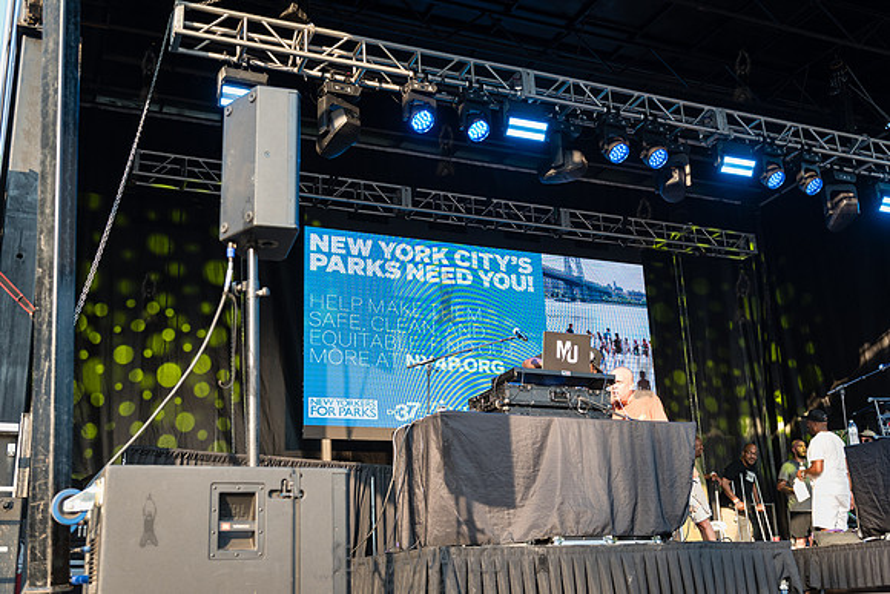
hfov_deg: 50.7
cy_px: 297
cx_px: 445
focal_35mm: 38
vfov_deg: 35.1
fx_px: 940
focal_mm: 38
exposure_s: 1/400
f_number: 3.5
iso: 500
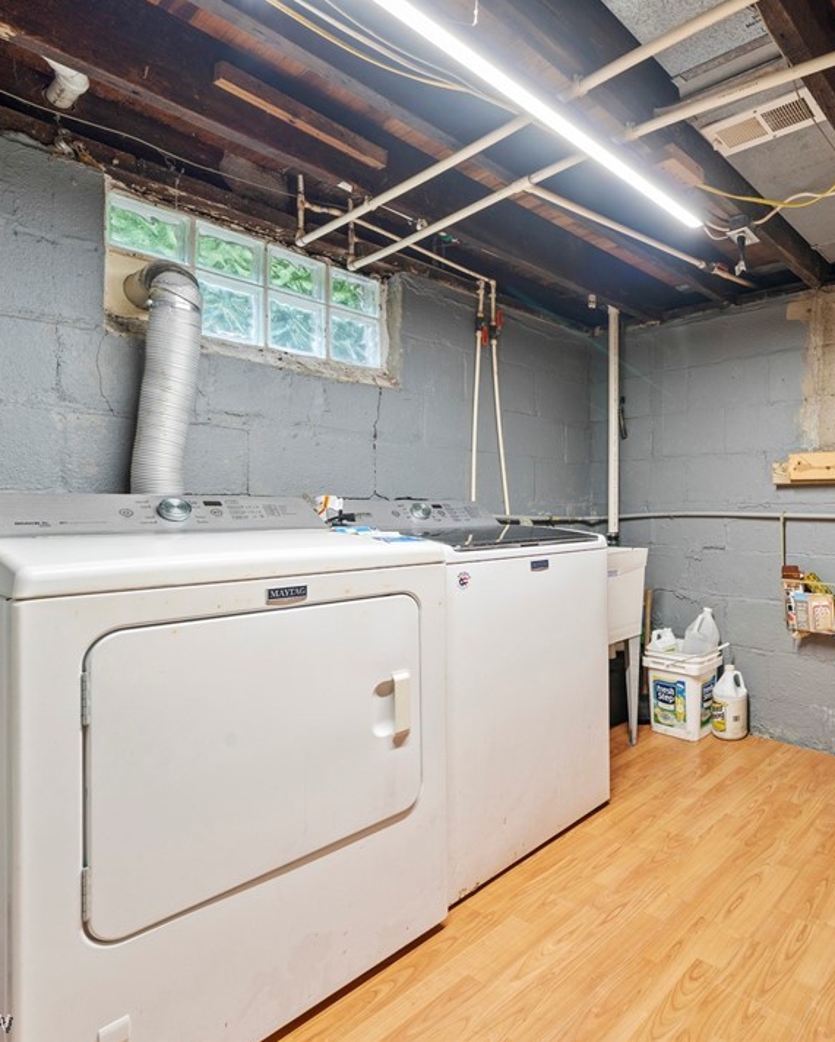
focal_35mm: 20
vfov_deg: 80.3
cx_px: 658
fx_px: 617
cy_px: 515
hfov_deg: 62.8
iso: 250
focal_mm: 14
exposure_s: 1/1.25
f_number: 9
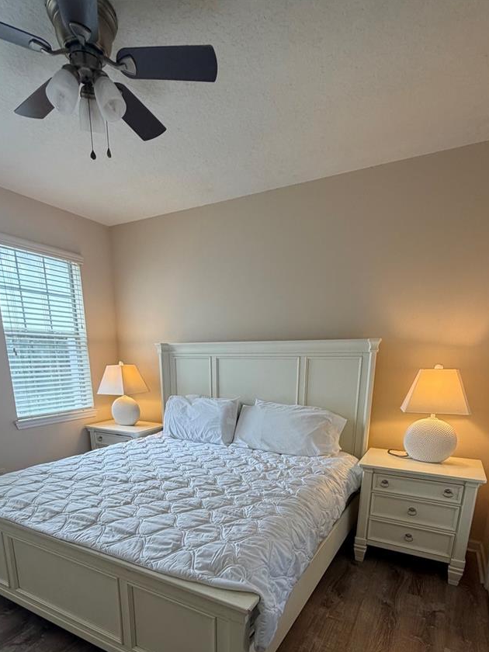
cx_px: 228
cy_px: 462
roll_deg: -0.1
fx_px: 377
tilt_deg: -16.1
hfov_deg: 65.9
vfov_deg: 77.6
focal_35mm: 20
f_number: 2.2
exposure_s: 1/120
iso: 160
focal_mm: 2.22
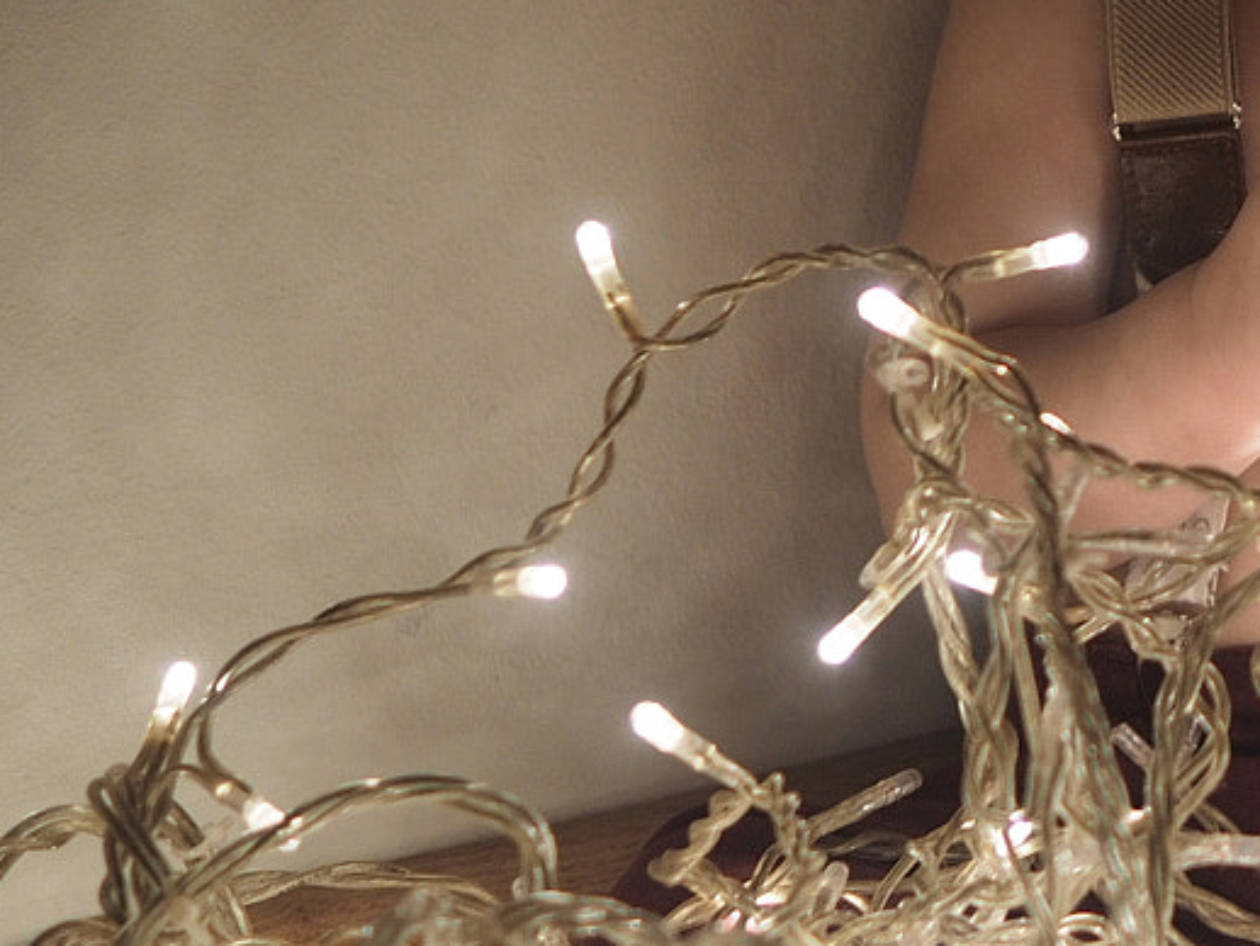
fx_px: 3824
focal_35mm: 105
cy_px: 27
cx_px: 1584
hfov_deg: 17.7
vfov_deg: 13.9
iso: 200
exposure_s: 1/80
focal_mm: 17
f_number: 1.8
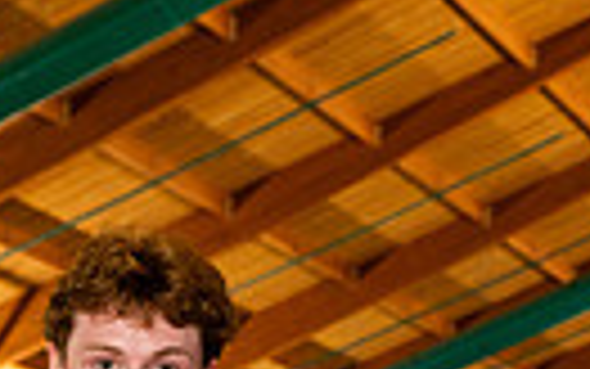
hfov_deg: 12.4
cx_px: 140
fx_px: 2703
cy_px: 968
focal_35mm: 168
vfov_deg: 7.2
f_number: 5
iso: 800
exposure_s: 1/200
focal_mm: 48
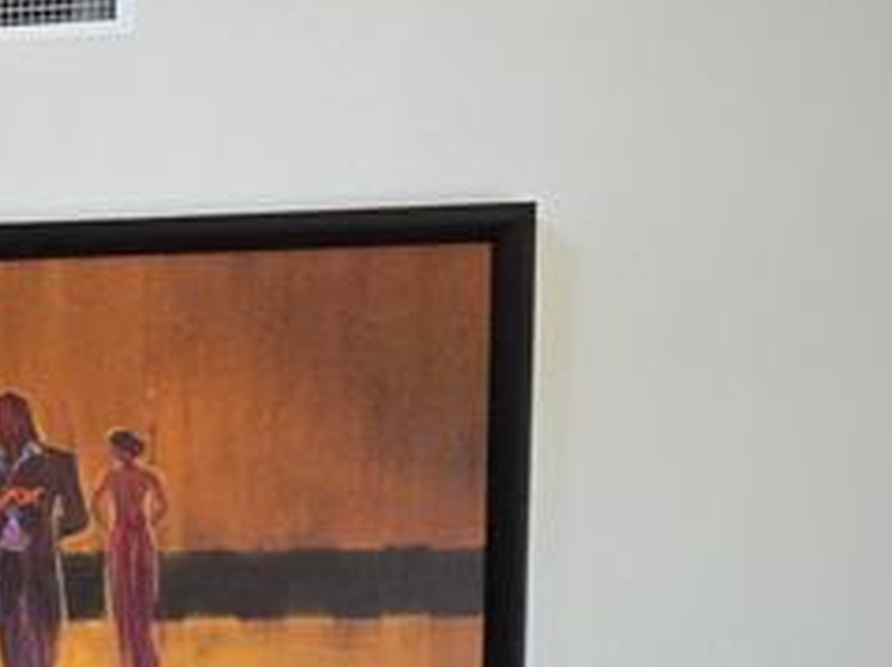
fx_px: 2549
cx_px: -641
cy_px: 731
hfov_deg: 16.9
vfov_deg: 14.6
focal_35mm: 99
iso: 400
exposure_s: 1/120
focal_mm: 6.3
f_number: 1.7
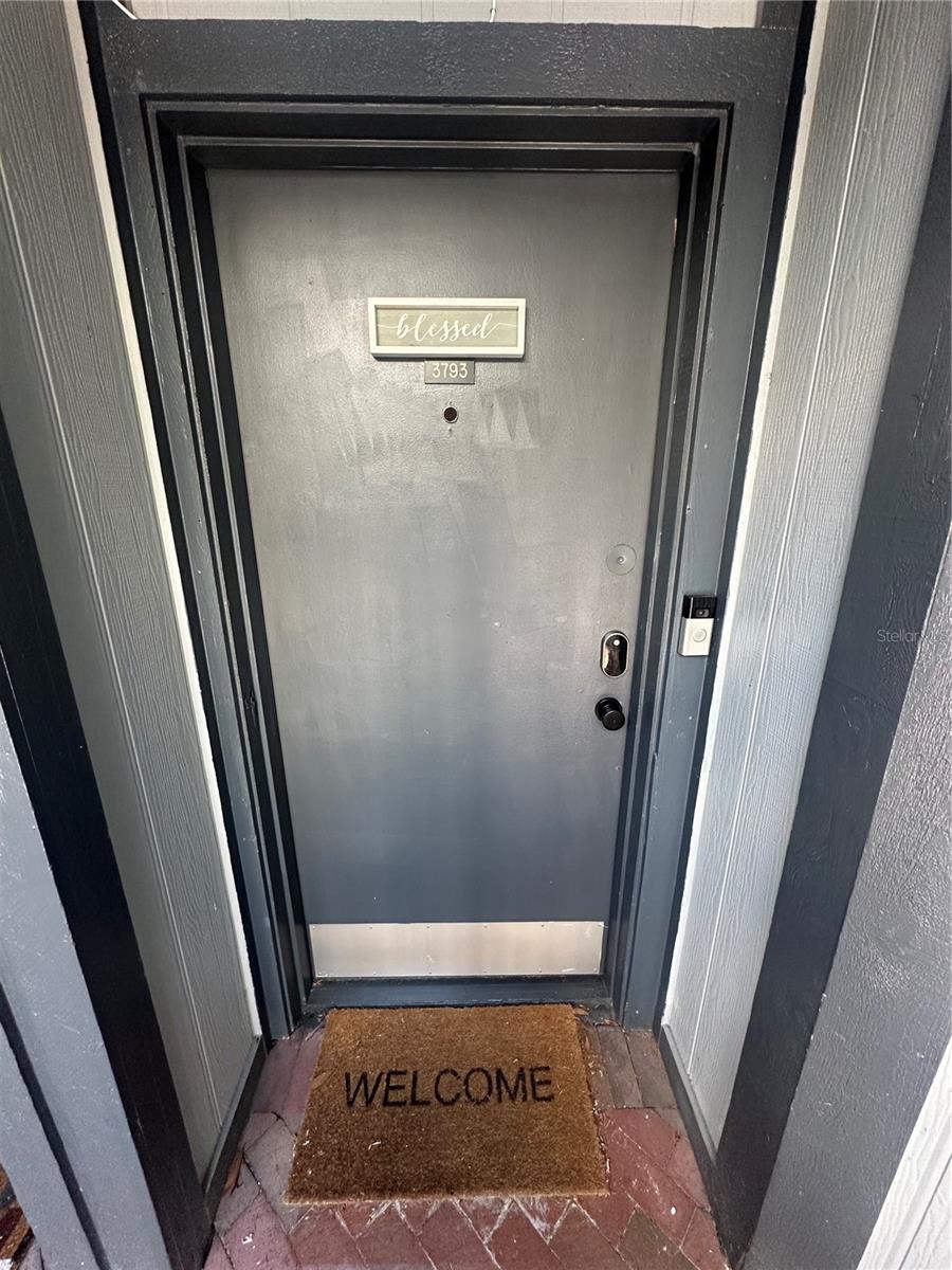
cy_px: 635
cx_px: 476
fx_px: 513
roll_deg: -0.3
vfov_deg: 102.1
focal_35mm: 14
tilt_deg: -17.4
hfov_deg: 85.7
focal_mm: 2.22
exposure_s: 1/99
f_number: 2.2
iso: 200
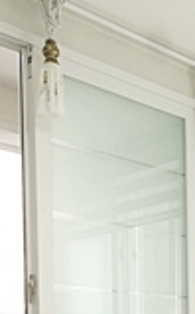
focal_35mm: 77
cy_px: 371
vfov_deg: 24.5
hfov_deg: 15.2
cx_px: 321
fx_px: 657
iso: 800
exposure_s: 1/40
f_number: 9
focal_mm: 10
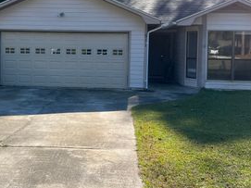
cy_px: 57
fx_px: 348
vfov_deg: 29.9
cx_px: 96
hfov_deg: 39.4
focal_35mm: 48
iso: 50
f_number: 1.5
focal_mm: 5.7
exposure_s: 1/2123
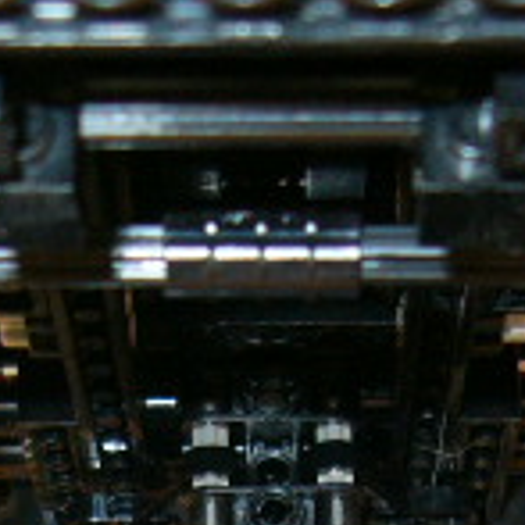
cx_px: 236
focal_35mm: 135
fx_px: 2316
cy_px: 689
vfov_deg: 12.5
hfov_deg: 12.9
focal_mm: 5.8
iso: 100
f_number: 2.8
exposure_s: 1
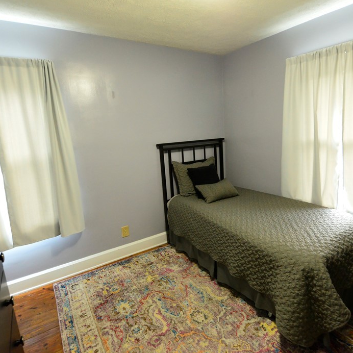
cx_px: 192
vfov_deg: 74.8
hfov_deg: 74.7
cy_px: 175
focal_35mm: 20
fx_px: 231
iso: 4000
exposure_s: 1/100
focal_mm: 15
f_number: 3.2
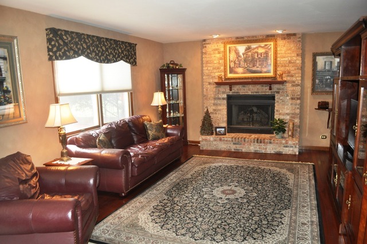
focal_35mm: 27
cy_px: 122
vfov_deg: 47.8
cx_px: 184
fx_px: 275
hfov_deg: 67.4
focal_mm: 18
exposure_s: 1/60
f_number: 3.5
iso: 800
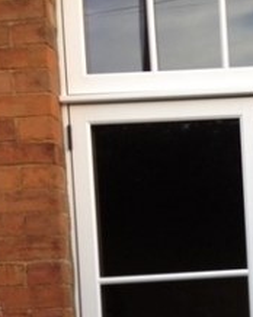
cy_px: 289
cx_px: 285
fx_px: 881
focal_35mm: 94
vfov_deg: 20.0
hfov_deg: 15.8
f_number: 2.4
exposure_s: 1/120
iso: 50
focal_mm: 4.28
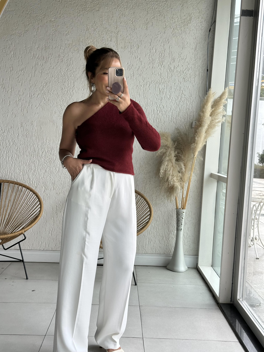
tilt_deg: -18.9
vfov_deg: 39.7
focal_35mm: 48
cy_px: 176
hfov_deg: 30.3
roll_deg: -4.1
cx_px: 132
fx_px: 488
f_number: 1.78
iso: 64
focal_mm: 6.86
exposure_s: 1/159
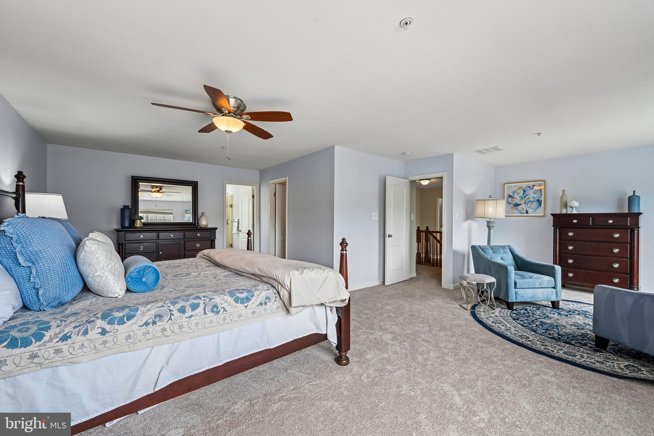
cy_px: 218
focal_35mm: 14
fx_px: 254
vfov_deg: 81.2
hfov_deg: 104.3
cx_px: 327
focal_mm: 14
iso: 140
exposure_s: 1/15
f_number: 8
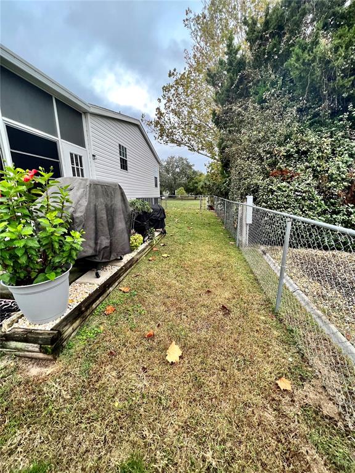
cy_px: 236
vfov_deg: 106.2
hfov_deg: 89.9
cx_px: 178
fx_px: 178
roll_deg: +2.1
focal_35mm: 13
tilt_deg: -10.4
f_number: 1.8
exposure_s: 1/99
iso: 100
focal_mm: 1.57
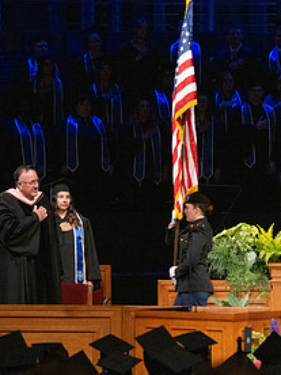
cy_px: 195
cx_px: 348
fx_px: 4373
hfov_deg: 3.7
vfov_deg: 4.9
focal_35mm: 404
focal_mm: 200
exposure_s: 1/320
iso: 6400
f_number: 5.6
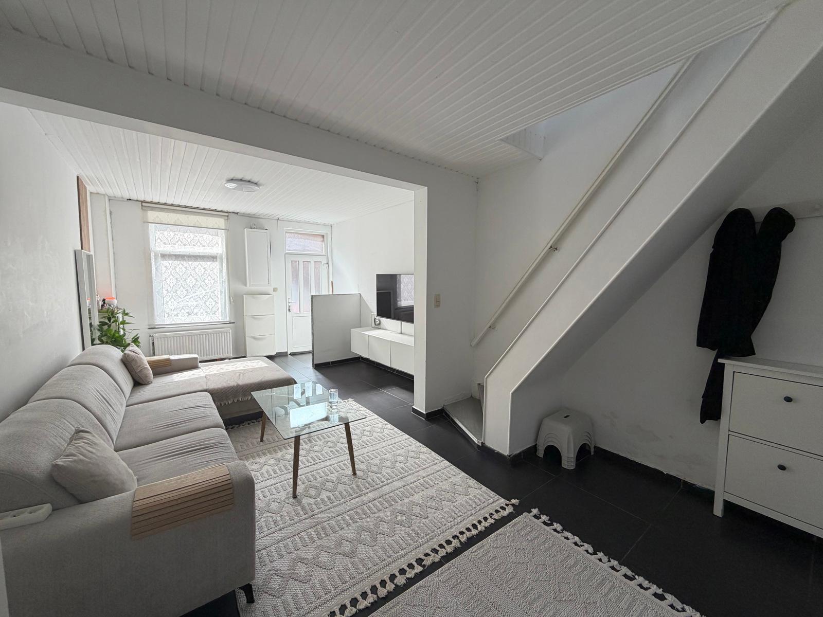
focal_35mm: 14
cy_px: 308
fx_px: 333
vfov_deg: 85.7
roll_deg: +0.1
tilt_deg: -5.0
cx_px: 412
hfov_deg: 102.1
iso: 100
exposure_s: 1/121
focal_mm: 2.22
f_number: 2.2
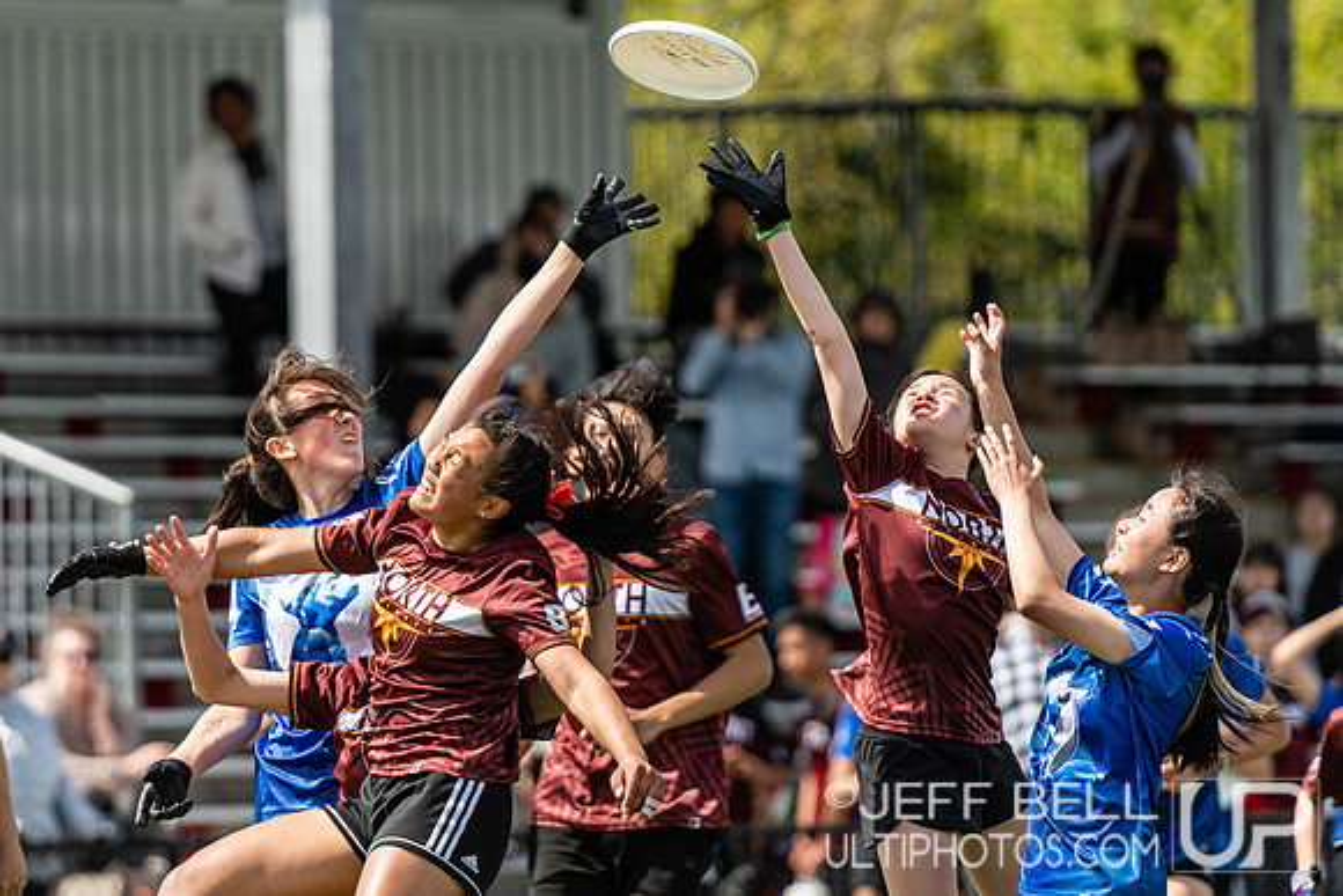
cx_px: 518
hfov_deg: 4.9
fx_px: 15772
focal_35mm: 423
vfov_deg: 3.3
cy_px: 406
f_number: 2.8
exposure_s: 1/1600
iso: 140
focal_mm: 200
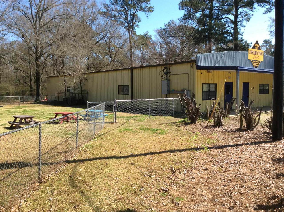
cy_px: 106
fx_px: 262
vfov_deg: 44.1
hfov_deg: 56.9
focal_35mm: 32
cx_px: 142
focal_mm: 3.3
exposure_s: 1/689
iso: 32
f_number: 2.4
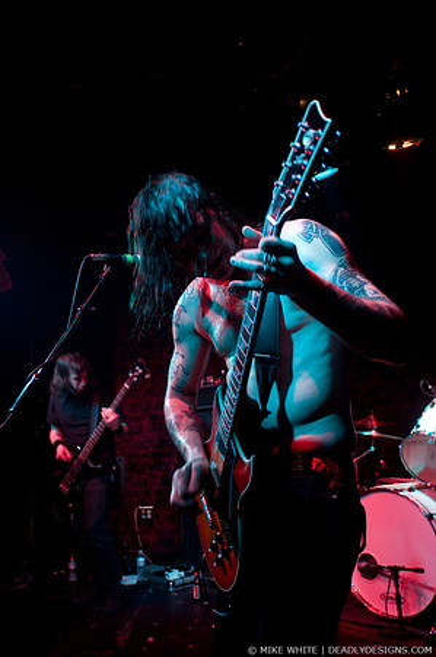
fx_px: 546
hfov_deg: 43.5
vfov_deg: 62.0
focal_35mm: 30
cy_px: 328
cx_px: 218
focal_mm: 20
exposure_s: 1/60
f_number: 2.8
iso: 1250
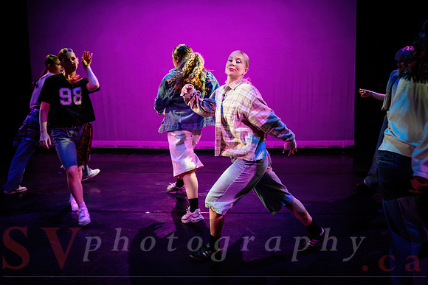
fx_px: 358
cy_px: 132
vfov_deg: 43.5
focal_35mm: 30
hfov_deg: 61.8
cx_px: 211
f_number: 2.8
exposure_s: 1/300
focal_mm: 24
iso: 2000
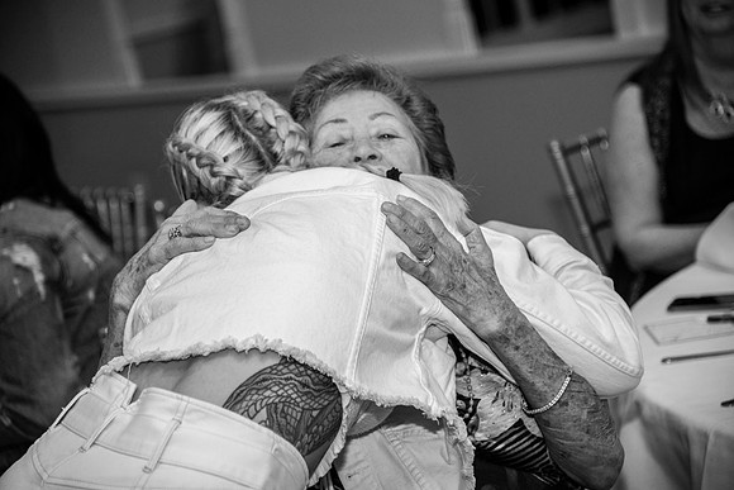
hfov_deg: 20.4
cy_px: 245
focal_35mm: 100
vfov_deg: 13.7
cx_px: 367
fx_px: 2039
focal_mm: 100
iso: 1000
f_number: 4
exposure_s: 1/200
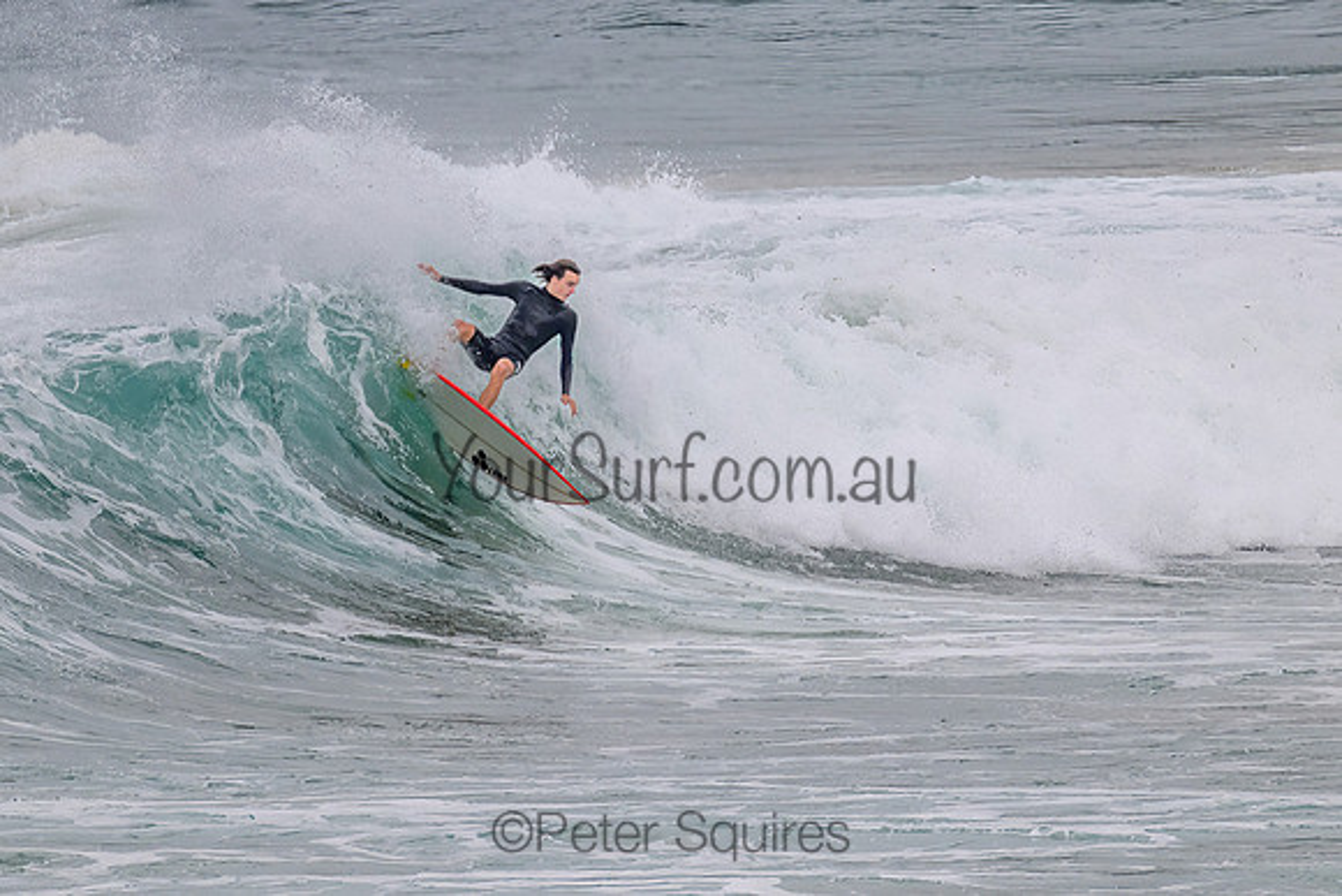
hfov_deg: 1.9
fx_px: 41027
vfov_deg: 1.3
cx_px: 617
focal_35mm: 1100
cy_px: 368
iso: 720
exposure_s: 1/2000
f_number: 11
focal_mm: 800
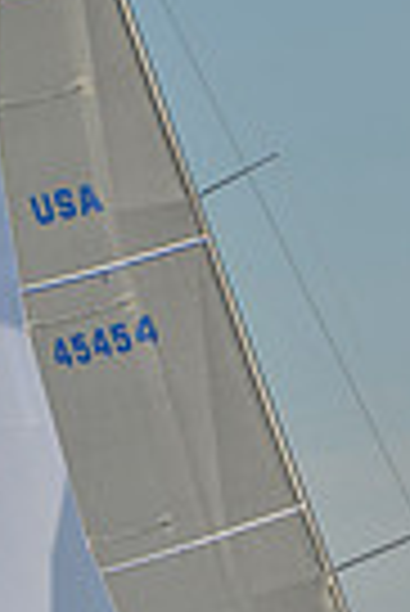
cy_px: 130
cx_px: 228
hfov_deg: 4.6
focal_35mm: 298
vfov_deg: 6.9
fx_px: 5078
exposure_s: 1/1600
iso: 200
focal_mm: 70
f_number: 7.1
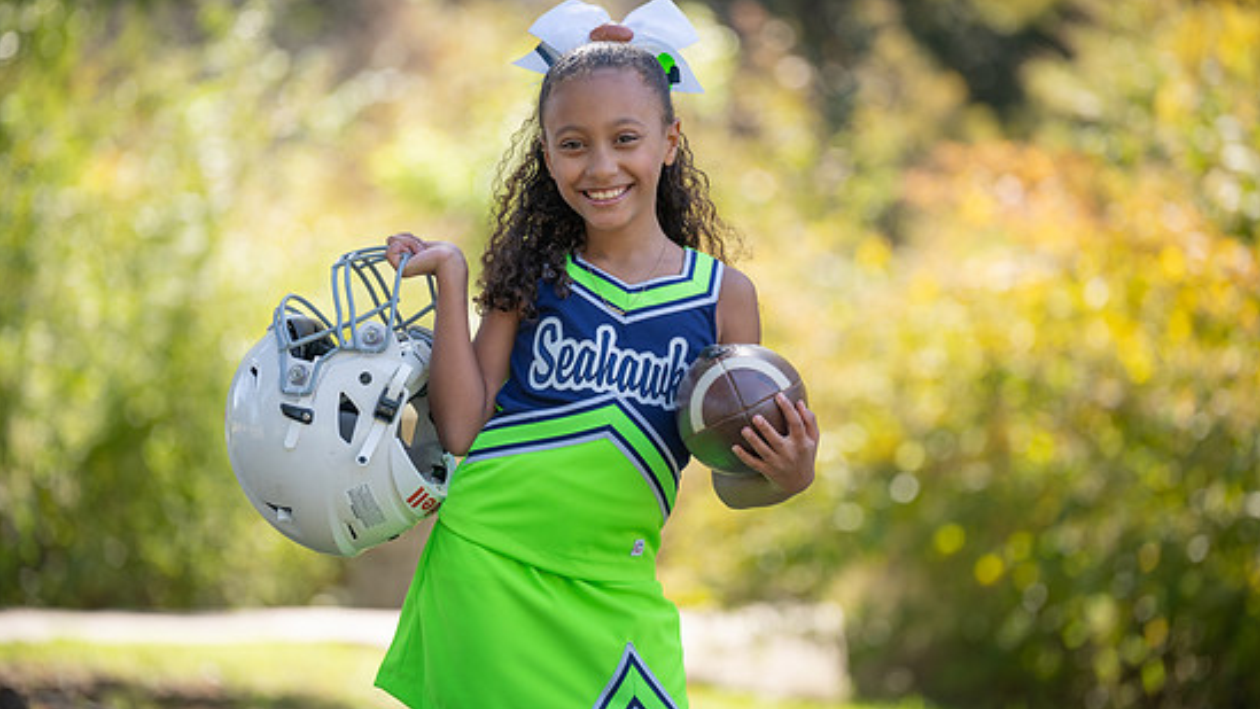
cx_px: 617
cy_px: 345
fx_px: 5580
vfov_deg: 7.3
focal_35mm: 167
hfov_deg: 12.9
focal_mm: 151
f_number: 2.8
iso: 100
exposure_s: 1/400
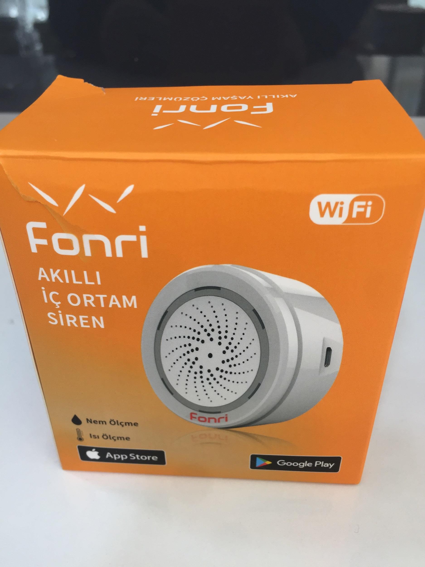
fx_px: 475
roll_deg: +0.4
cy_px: 284
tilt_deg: -31.8
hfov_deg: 48.2
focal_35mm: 29
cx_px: 212
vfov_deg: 61.7
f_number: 2.2
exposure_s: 1/50
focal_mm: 4.15
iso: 40
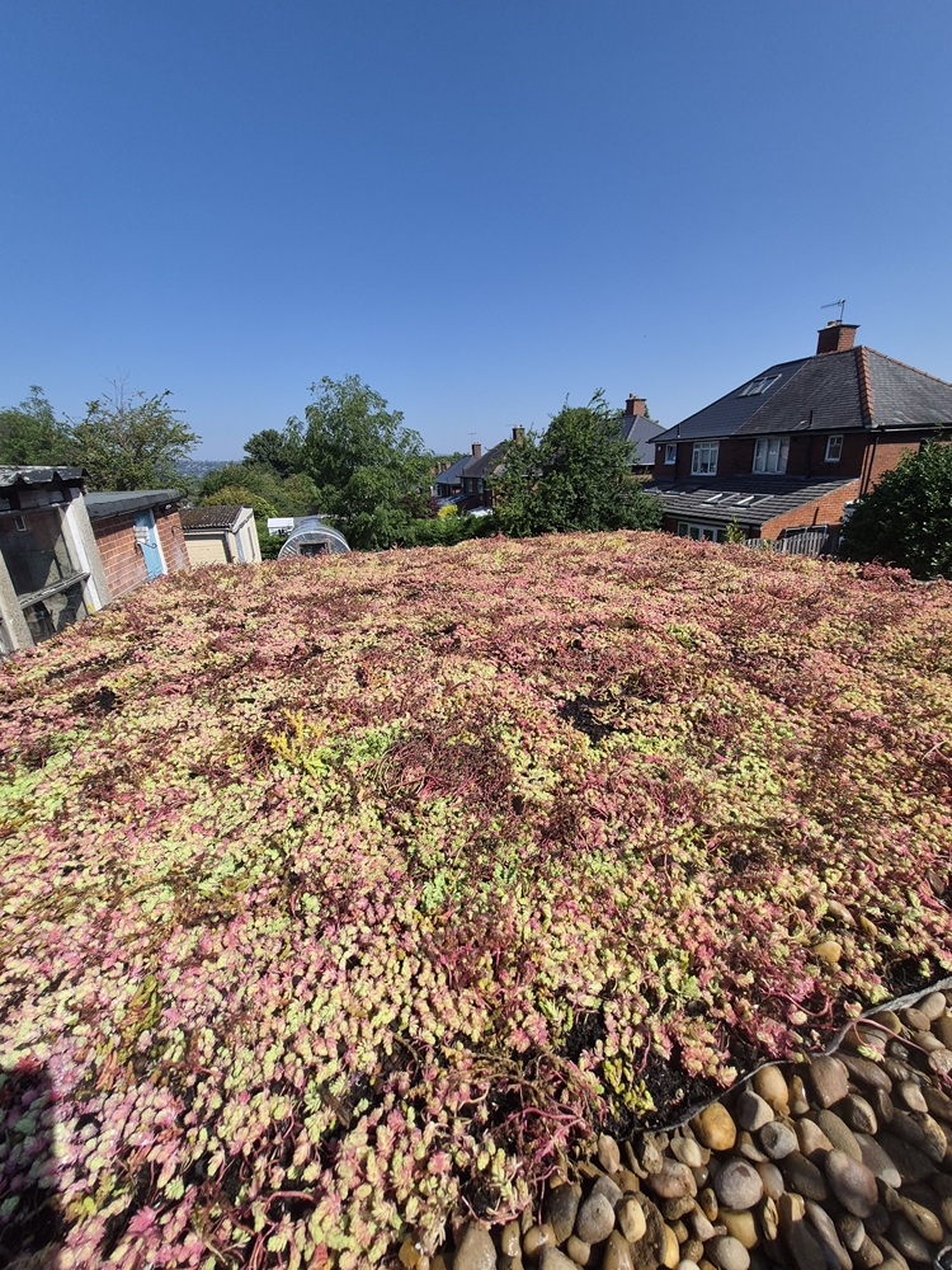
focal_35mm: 13
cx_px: 476
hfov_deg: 89.9
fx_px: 477
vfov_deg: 106.2
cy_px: 635
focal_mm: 1.74
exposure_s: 1/1948
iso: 40
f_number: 2.2
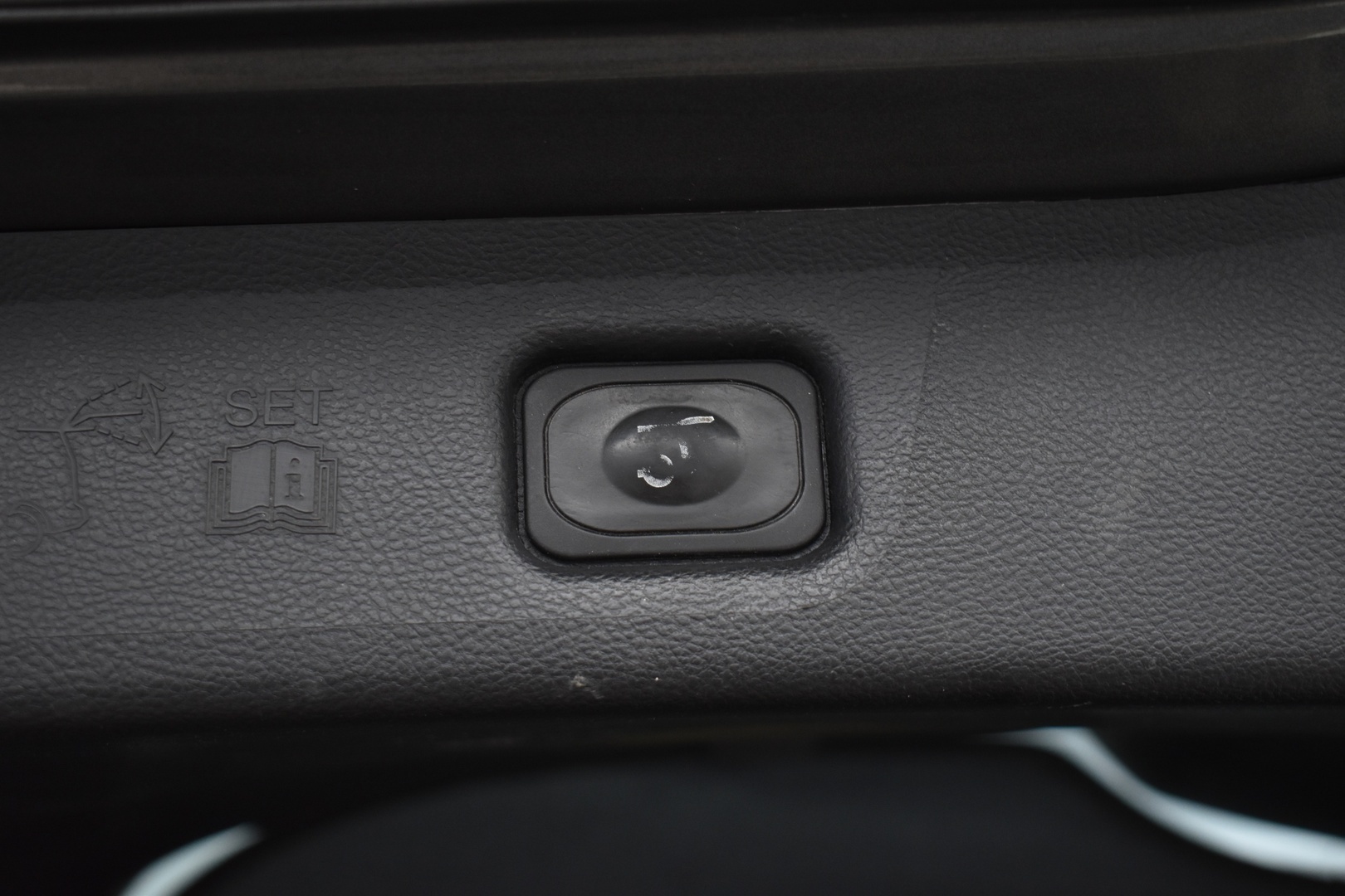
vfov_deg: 26.5
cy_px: 448
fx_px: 1905
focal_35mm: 51
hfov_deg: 38.9
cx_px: 672
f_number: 4.5
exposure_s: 1/50
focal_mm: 34
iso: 1000
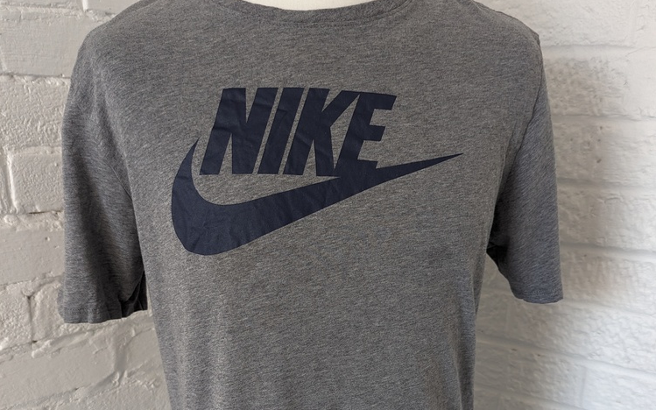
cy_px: 329
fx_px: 608
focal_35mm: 34
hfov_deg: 56.7
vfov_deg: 36.0
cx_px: 329
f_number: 1.85
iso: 284
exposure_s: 1/112
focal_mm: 6.81
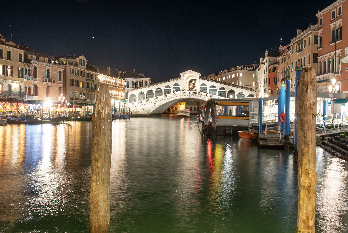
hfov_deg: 60.3
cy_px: 116
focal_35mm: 31
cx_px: 174
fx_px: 300
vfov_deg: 42.4
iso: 320
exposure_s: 10
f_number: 11
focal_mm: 31
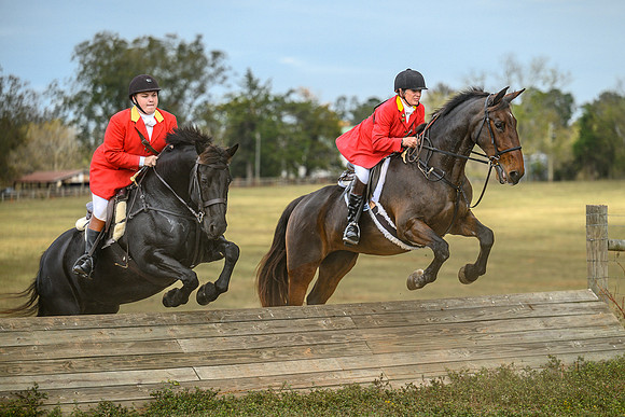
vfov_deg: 9.0
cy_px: 219
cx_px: 329
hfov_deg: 13.5
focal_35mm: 152
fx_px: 2647
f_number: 3.5
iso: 400
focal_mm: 145
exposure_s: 1/1000
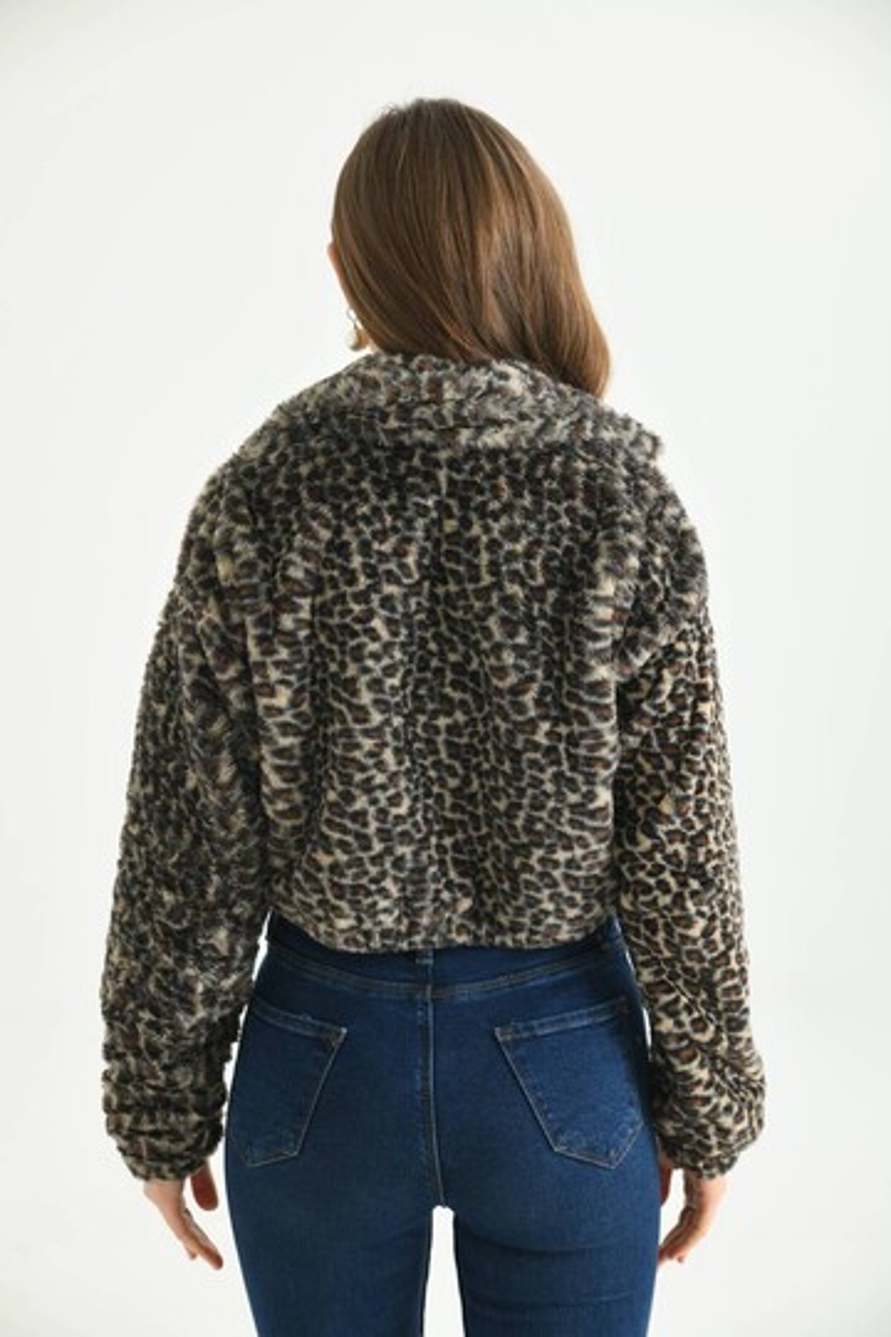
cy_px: 668
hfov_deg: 20.0
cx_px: 446
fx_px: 2524
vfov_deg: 29.7
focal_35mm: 68
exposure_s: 1/125
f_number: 5.6
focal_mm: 68
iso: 160
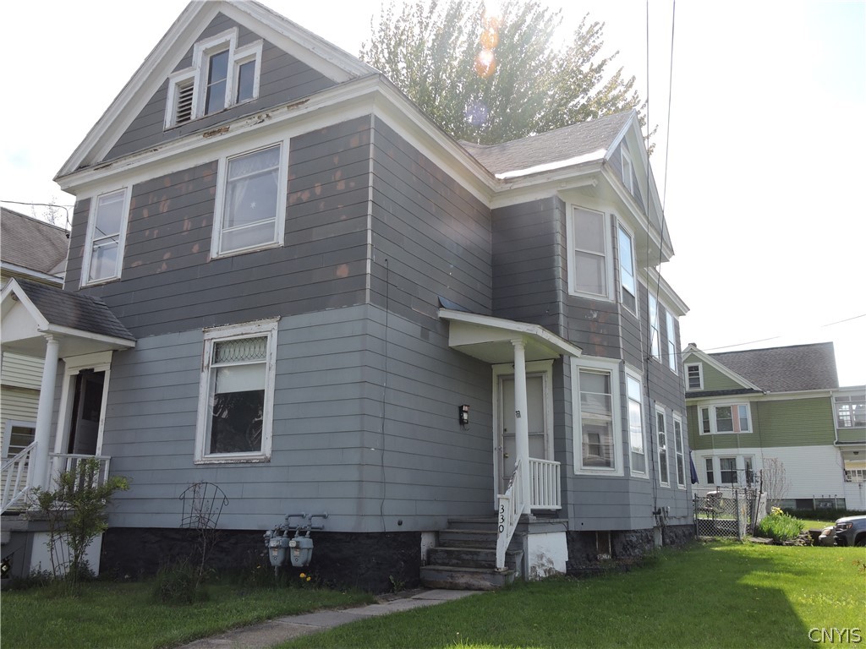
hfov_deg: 60.0
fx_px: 751
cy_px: 324
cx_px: 433
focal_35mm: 30
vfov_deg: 46.8
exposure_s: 1/640
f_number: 3.5
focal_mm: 5.4
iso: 100
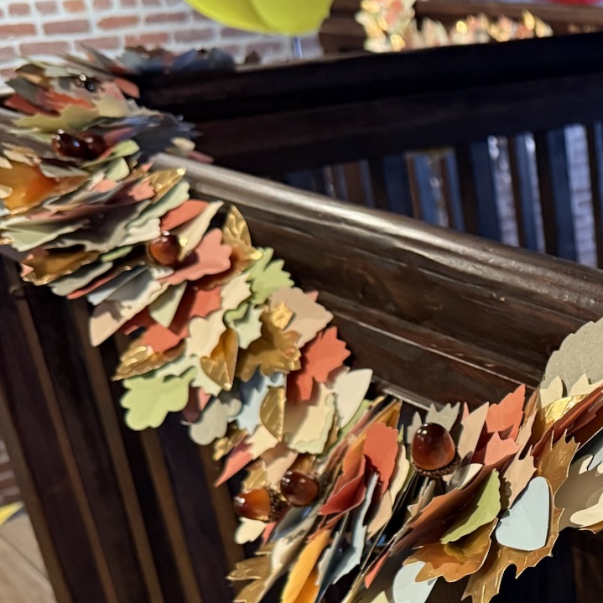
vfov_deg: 28.1
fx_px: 1163
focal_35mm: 59
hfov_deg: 25.8
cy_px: 530
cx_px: 739
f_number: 1.78
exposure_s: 1/40
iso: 640
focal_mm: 6.76
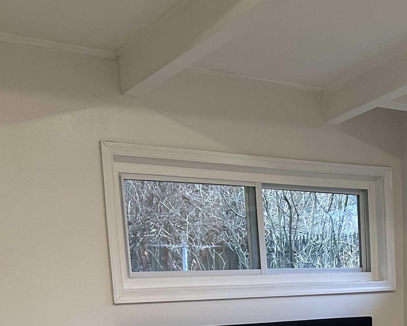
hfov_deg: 28.4
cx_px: 365
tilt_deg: -9.4
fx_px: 771
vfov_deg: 21.8
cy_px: 405
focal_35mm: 64
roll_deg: +1.7
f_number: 1.78
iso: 320
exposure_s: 1/60
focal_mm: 6.86
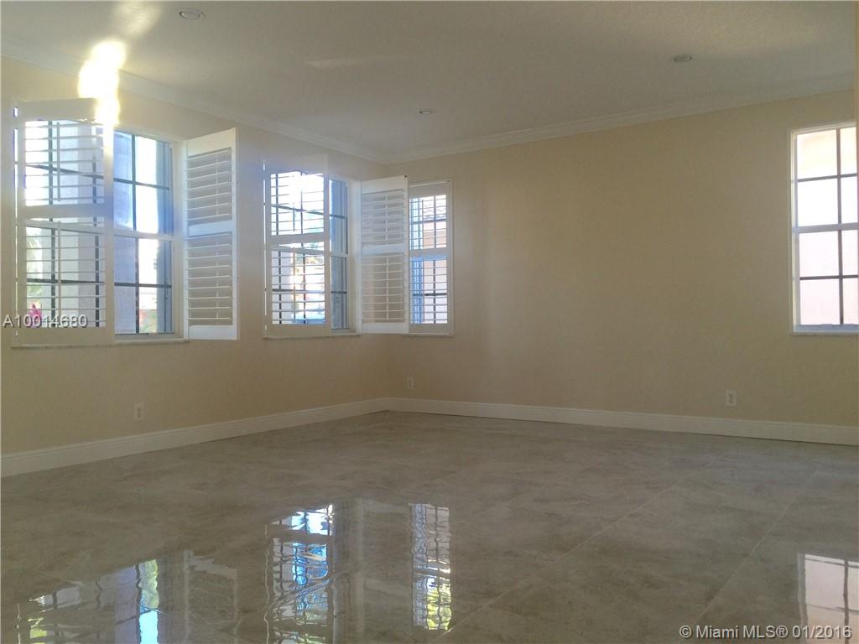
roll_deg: -1.3
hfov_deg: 61.7
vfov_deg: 48.2
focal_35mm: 29
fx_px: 720
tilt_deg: -0.3
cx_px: 430
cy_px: 322
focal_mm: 4.15
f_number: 2.2
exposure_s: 1/15
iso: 32
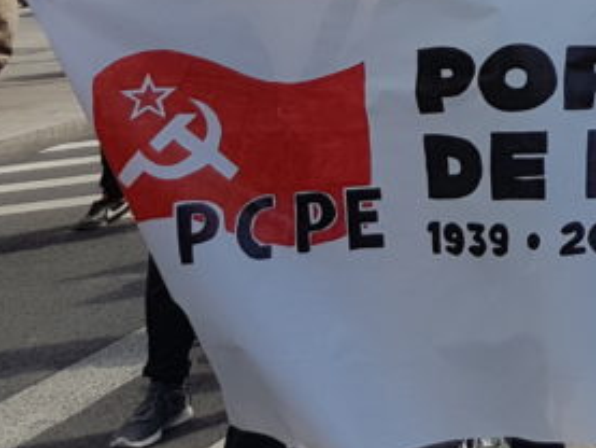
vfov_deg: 14.3
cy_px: -237
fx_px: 1654
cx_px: 1087
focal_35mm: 96
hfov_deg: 16.8
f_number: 1.7
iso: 40
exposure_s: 1/1340
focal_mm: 4.2
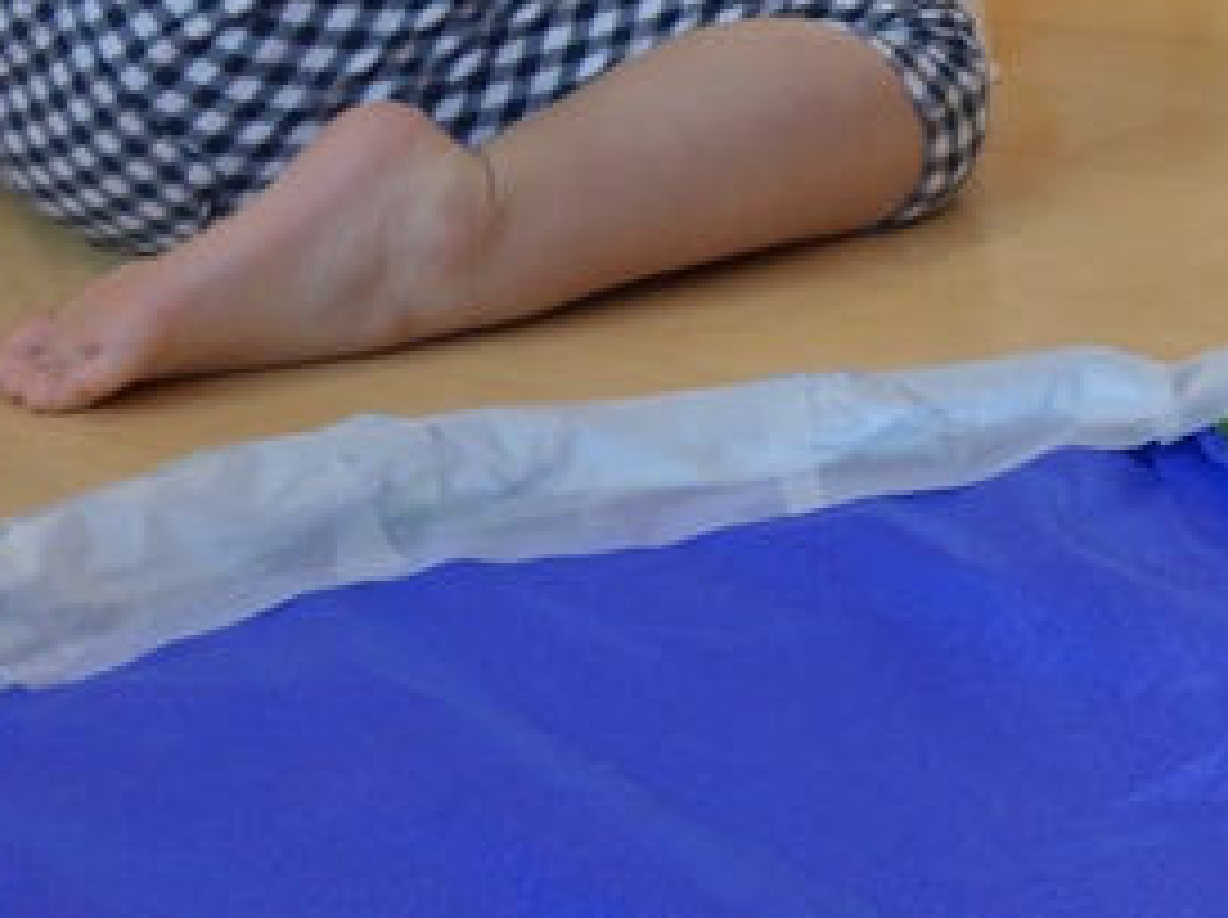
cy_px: -182
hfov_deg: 16.0
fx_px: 3826
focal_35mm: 108
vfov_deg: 13.3
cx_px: 2078
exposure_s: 1/125
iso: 160
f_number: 3.5
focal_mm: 10.4
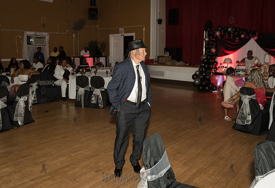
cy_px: 71
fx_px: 235
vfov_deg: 43.4
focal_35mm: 30
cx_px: 131
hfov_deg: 60.7
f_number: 3.5
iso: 2000
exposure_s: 1/200
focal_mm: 24
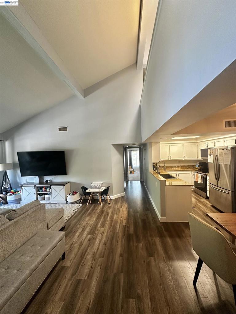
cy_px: 157
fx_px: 127
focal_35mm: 14
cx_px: 118
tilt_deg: -0.4
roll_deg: +1.6
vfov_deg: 102.1
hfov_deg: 85.7
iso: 200
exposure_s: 1/60
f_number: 2.2
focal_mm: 2.22
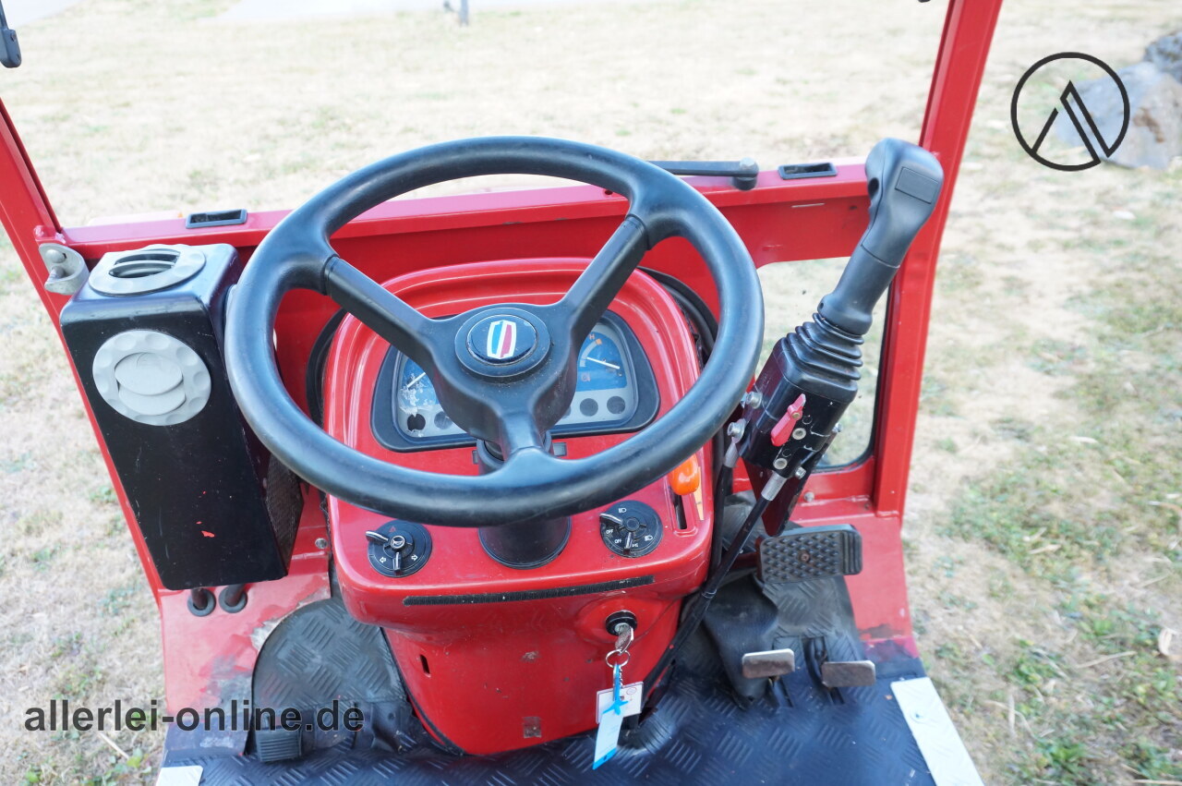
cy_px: 393
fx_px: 886
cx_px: 591
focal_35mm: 27
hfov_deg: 67.4
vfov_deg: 47.8
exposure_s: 1/100
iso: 800
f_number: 5
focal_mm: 18
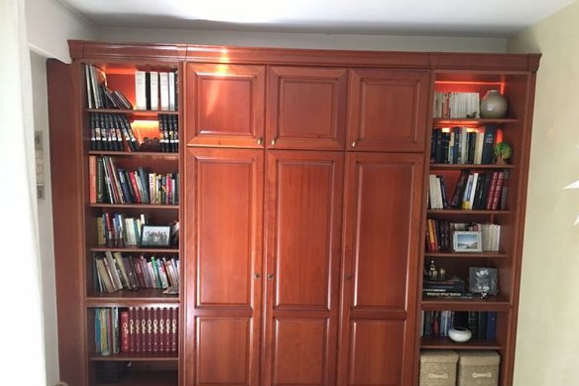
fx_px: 499
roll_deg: -1.0
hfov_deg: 60.3
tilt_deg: -5.3
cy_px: 222
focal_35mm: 31
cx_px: 296
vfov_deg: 42.2
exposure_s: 1/17
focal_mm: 4.15
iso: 250
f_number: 2.2
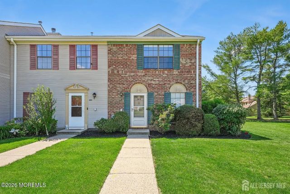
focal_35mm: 22
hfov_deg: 79.6
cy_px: 97
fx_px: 174
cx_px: 145
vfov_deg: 58.1
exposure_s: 1/400
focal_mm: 21.6
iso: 800
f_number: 11
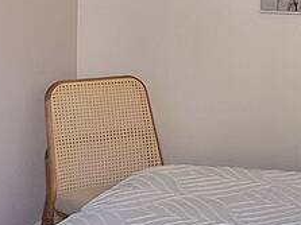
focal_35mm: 84
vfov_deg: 16.9
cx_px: 368
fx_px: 730
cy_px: -34
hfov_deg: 21.5
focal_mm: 1.74
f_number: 2.2
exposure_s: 1/40
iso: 50
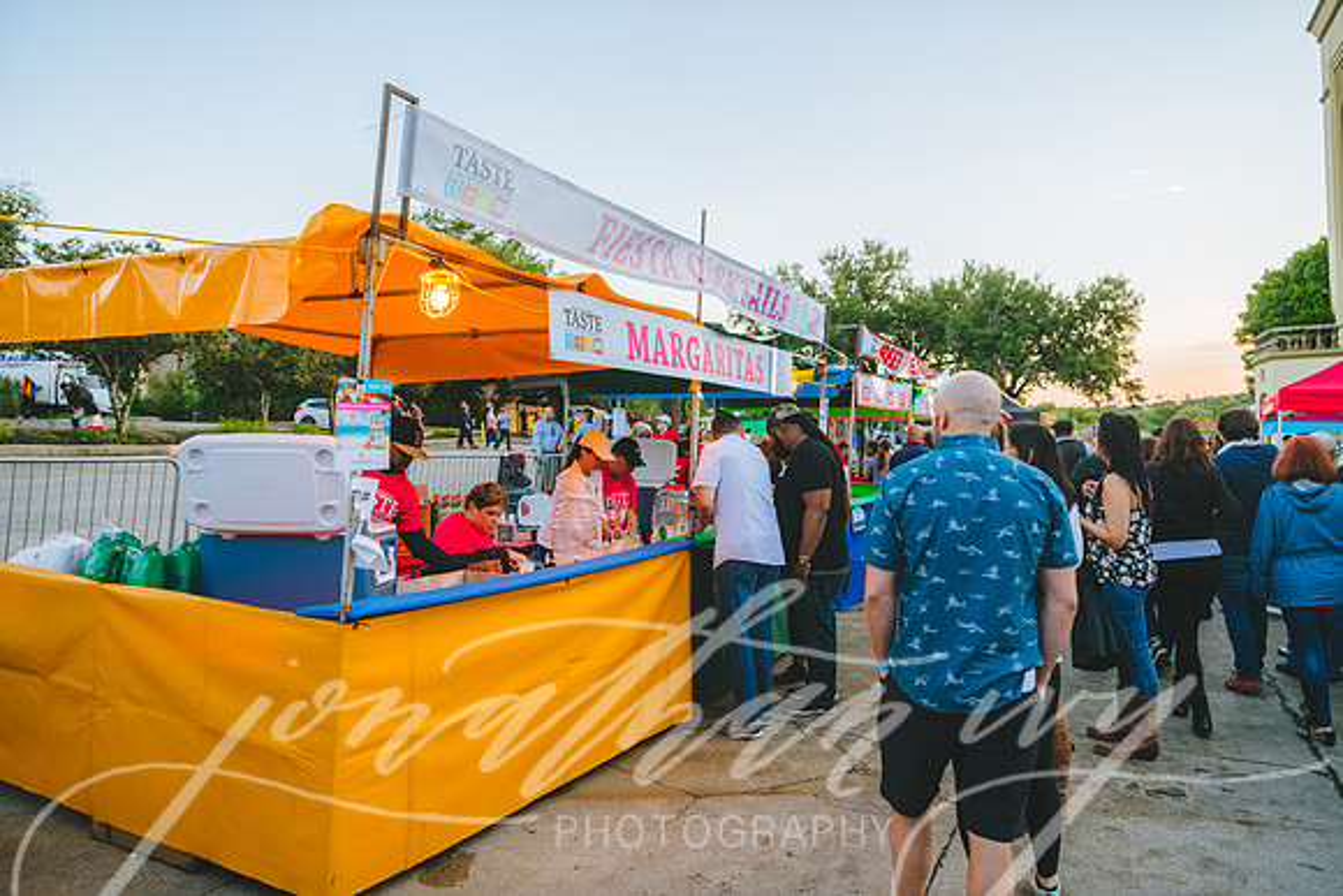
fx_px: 896
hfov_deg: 73.7
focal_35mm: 24
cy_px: 448
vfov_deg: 53.2
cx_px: 672
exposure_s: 1/160
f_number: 3.5
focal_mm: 24
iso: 100
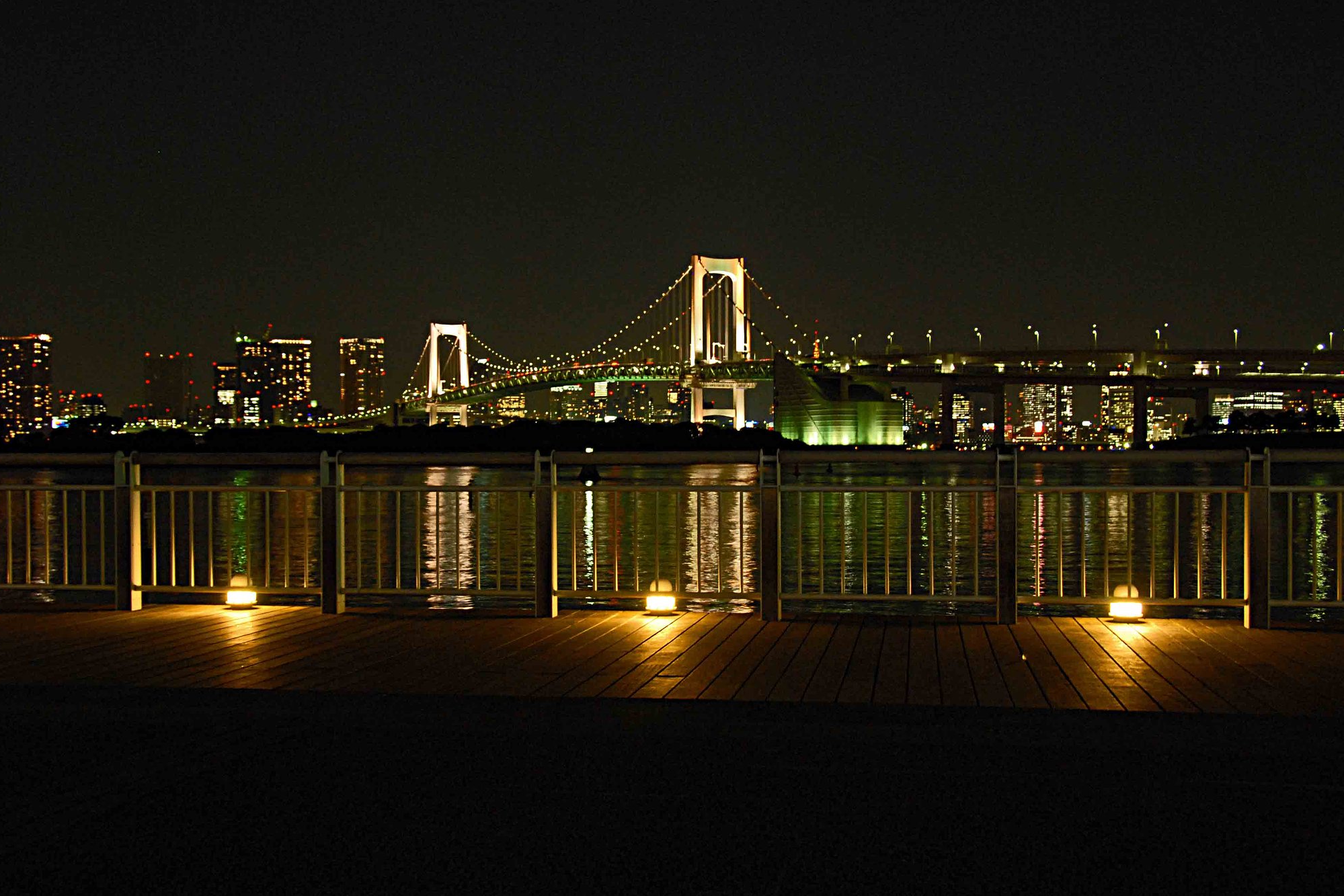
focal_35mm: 40
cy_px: 449
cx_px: 668
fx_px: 1493
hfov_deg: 48.5
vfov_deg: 33.4
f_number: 5
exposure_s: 1/2.5
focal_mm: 26
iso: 800
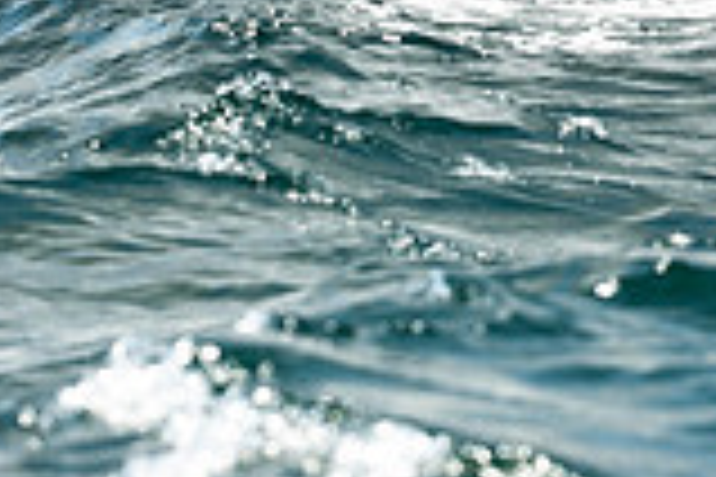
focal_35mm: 455
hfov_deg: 4.5
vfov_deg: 3.0
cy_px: -374
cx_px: 1004
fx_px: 9049
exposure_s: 1/3200
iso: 320
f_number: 5
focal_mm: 120
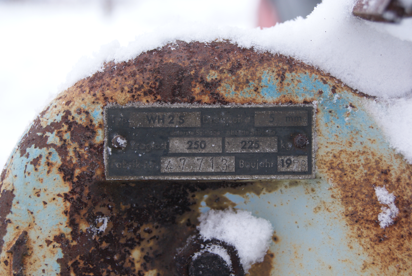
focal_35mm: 68
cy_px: 138
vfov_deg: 20.2
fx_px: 773
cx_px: 206
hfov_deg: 29.8
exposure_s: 1/60
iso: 400
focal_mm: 45
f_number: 5.6
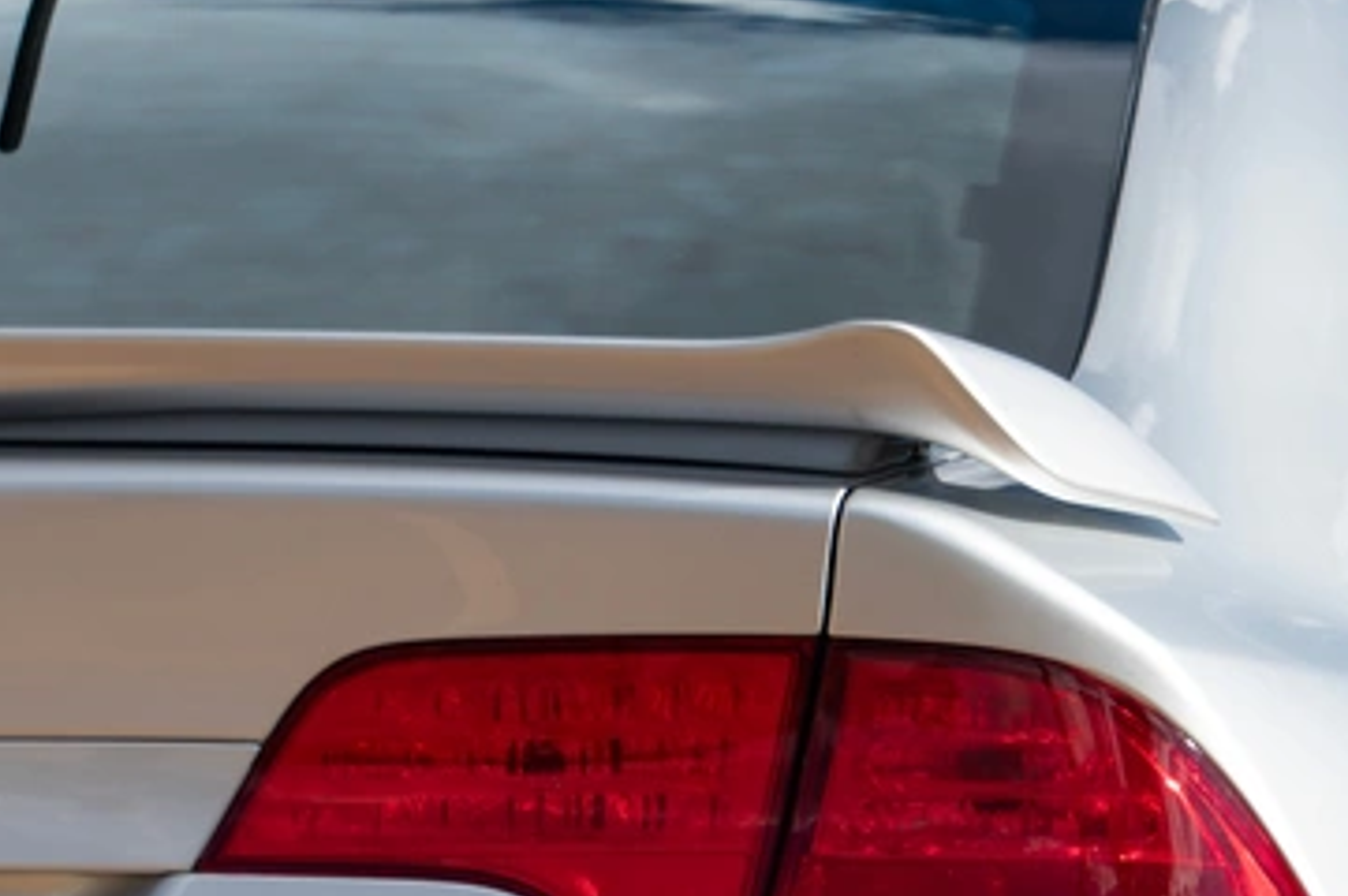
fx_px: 19416
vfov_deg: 2.6
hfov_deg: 4.0
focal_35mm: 519
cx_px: 1337
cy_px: 1183
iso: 100
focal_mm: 104
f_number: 5.6
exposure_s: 1/125
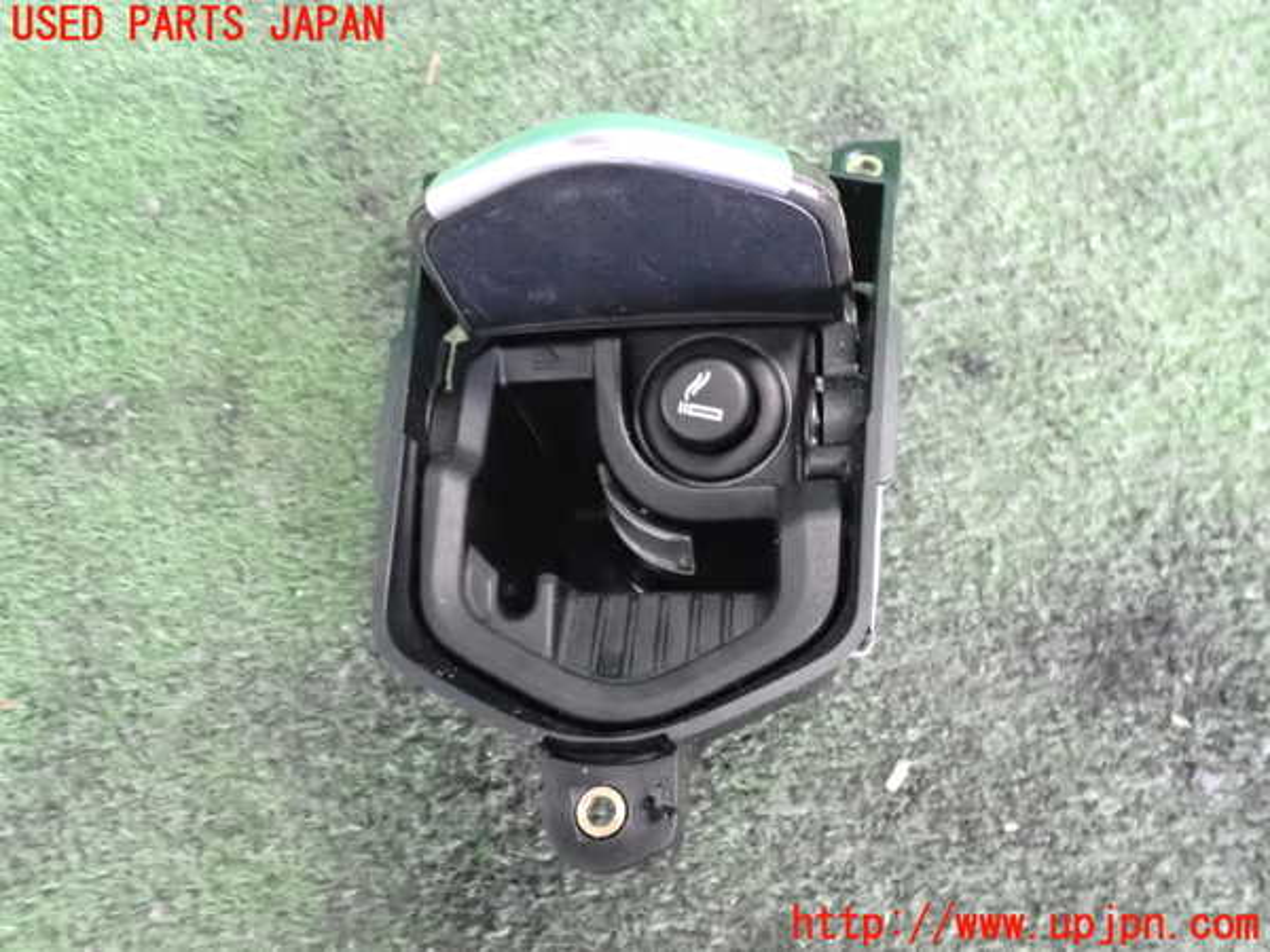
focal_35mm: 30
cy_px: 476
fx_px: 1101
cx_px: 635
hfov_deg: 60.0
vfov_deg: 46.8
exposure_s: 1/200
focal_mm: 5.4
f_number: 2.3
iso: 5000
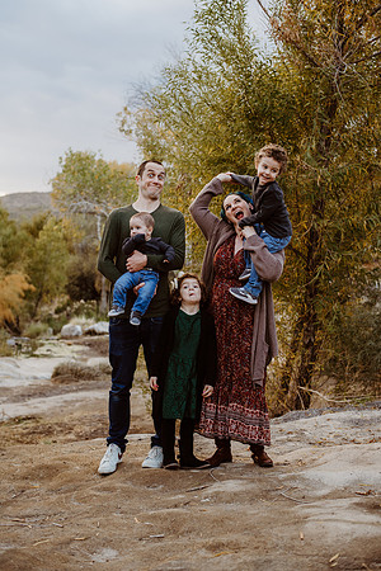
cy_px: 286
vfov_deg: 39.6
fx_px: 794
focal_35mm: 50
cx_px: 190
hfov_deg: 27.0
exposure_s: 1/500
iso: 400
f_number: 3.2
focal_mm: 50
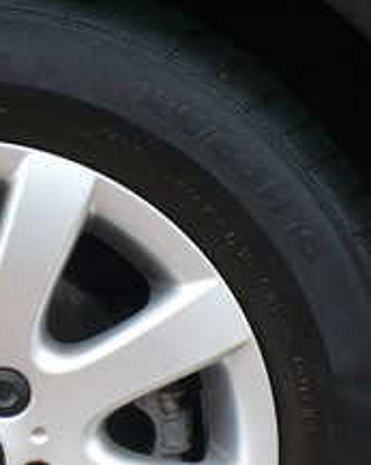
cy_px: 424
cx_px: -24
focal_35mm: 147
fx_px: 2022
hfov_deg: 10.4
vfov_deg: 13.0
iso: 100
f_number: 2.8
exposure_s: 1/200
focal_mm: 6.1
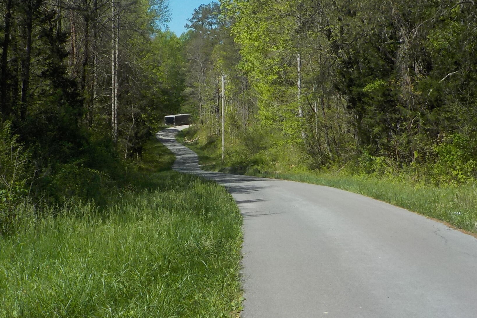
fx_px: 755
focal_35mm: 57
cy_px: 177
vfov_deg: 23.8
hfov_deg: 35.0
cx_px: 213
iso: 125
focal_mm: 4.1
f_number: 3.3
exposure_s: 1/1250
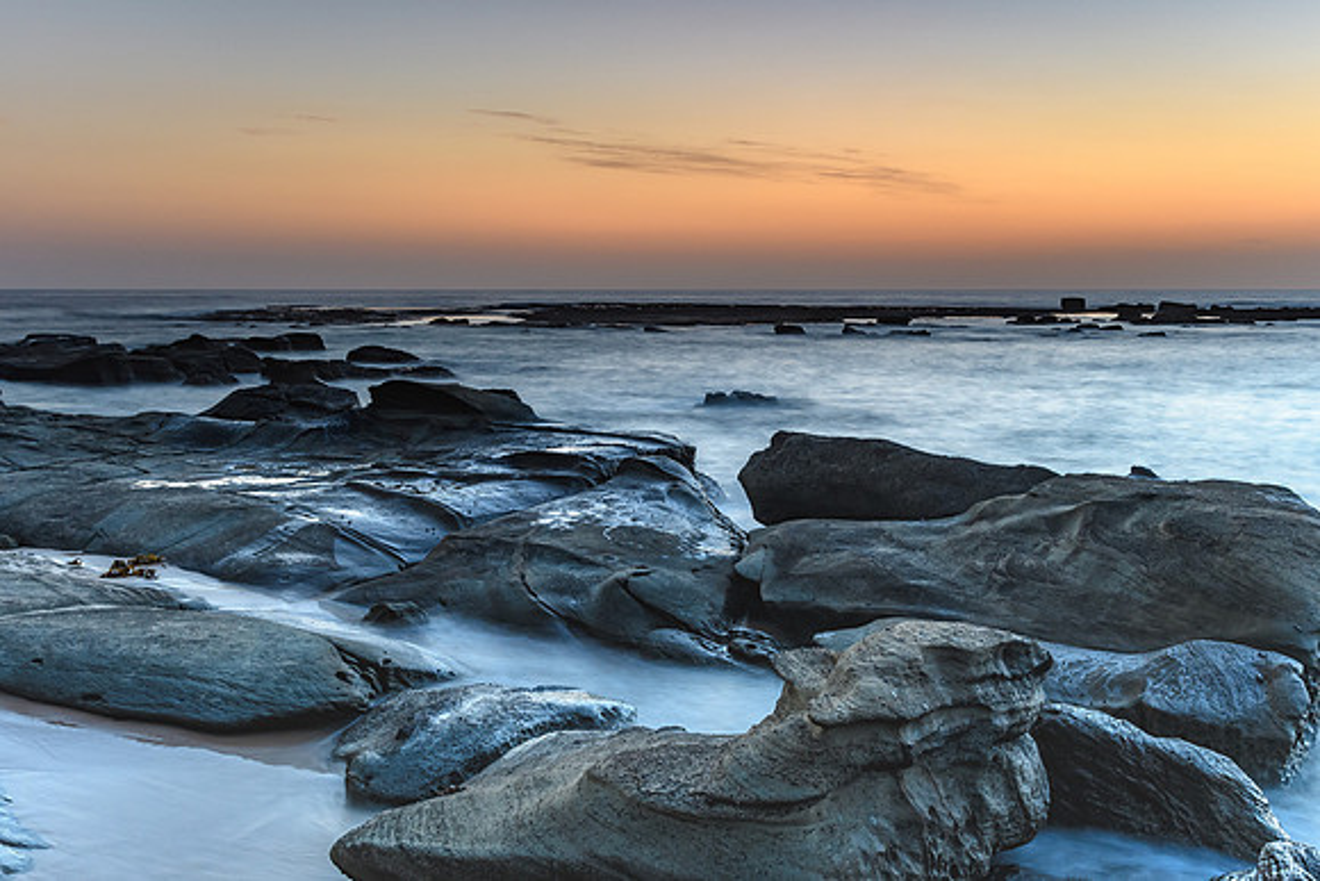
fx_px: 1372
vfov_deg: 35.6
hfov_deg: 51.4
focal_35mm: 37
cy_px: 440
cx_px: 660
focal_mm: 24
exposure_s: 6
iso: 400
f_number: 6.3
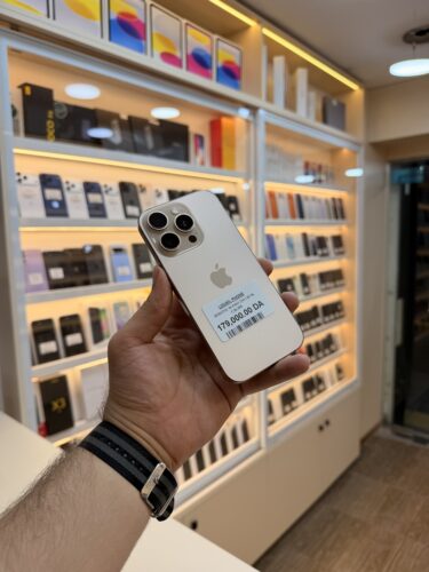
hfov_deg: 56.8
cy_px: 286
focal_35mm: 24
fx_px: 397
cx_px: 214
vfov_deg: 71.6
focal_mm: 6.76
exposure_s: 1/539
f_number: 1.78
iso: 80
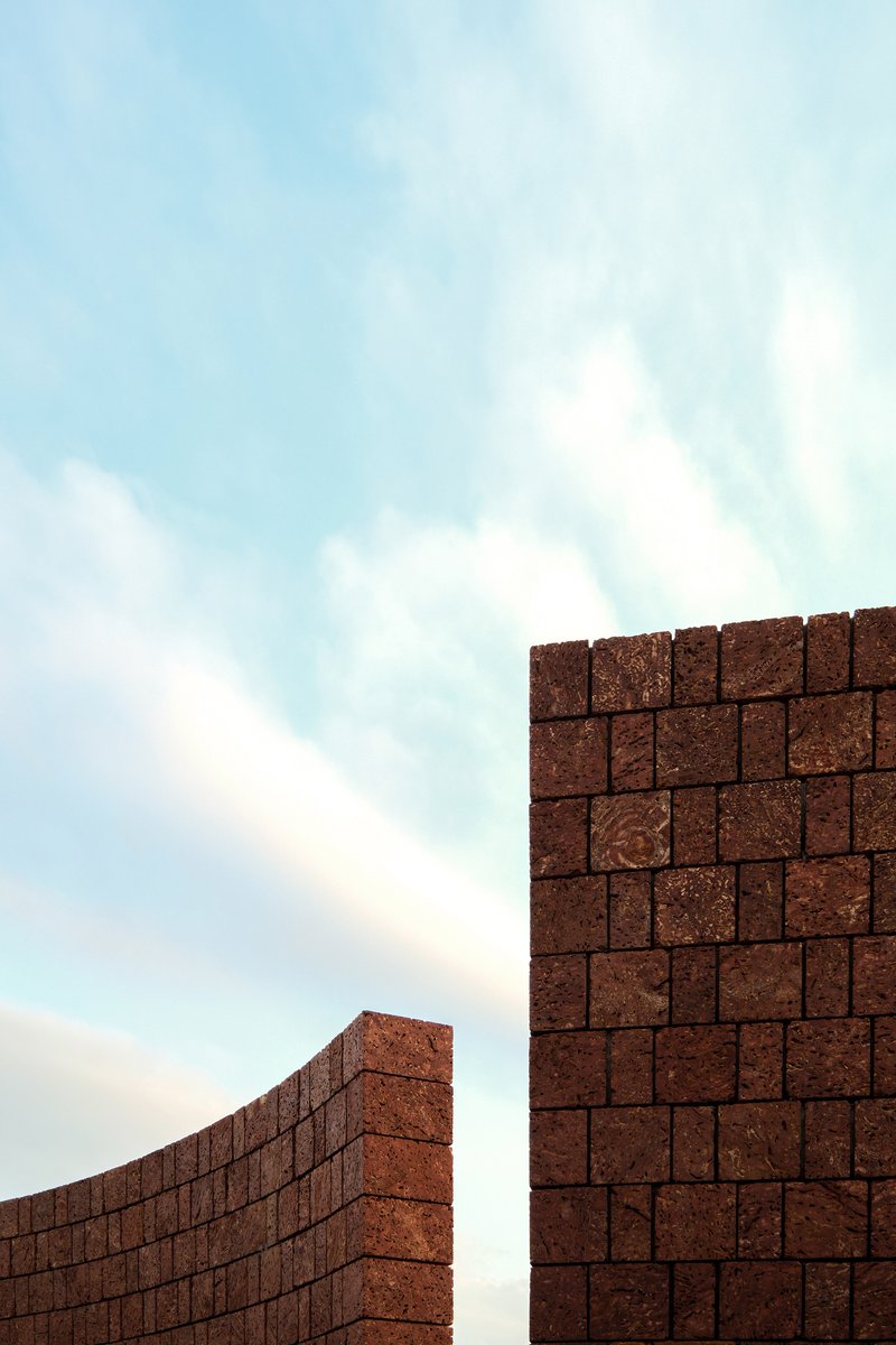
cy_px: 672
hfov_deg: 36.9
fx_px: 1344
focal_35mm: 36
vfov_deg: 53.1
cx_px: 448
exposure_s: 1/25
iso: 125
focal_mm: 24
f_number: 8
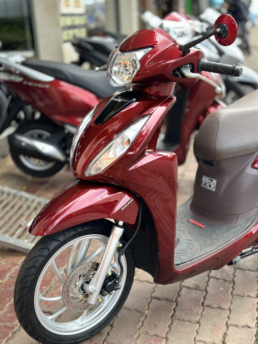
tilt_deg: -16.9
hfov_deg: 30.3
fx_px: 477
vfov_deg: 39.7
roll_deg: +2.8
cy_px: 172
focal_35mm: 48
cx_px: 129
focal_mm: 6.86
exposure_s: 1/532
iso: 80
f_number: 1.78
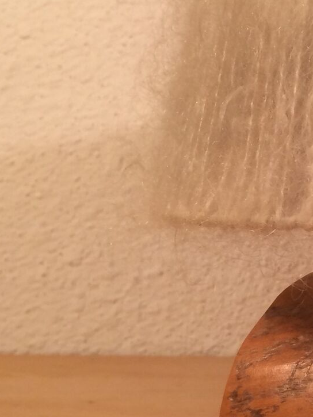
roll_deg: -0.1
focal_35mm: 80
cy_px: 205
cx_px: 391
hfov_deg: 17.4
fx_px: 964
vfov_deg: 24.4
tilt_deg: -3.2
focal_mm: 4.15
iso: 40
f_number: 2.2
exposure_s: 1/33
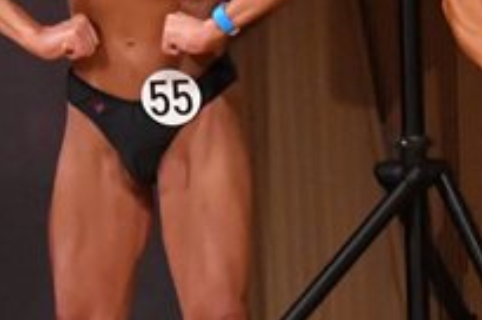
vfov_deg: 1.3
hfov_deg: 2.0
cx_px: 304
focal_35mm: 1023
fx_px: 13675
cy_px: 155
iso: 9000
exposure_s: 1/400
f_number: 5.6
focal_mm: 180
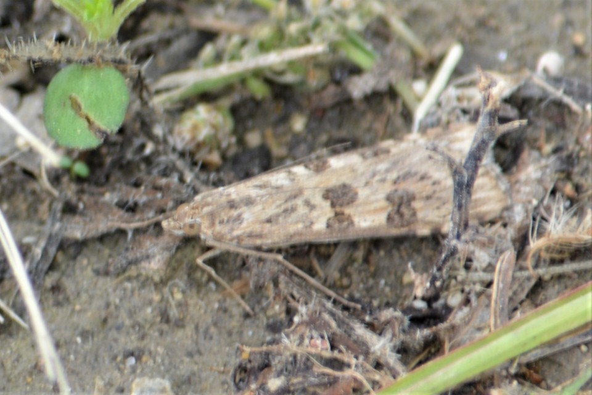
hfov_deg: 4.6
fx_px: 7399
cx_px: 296
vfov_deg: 3.1
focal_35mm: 450
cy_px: 198
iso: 200
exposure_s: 1/125
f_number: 8
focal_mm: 300
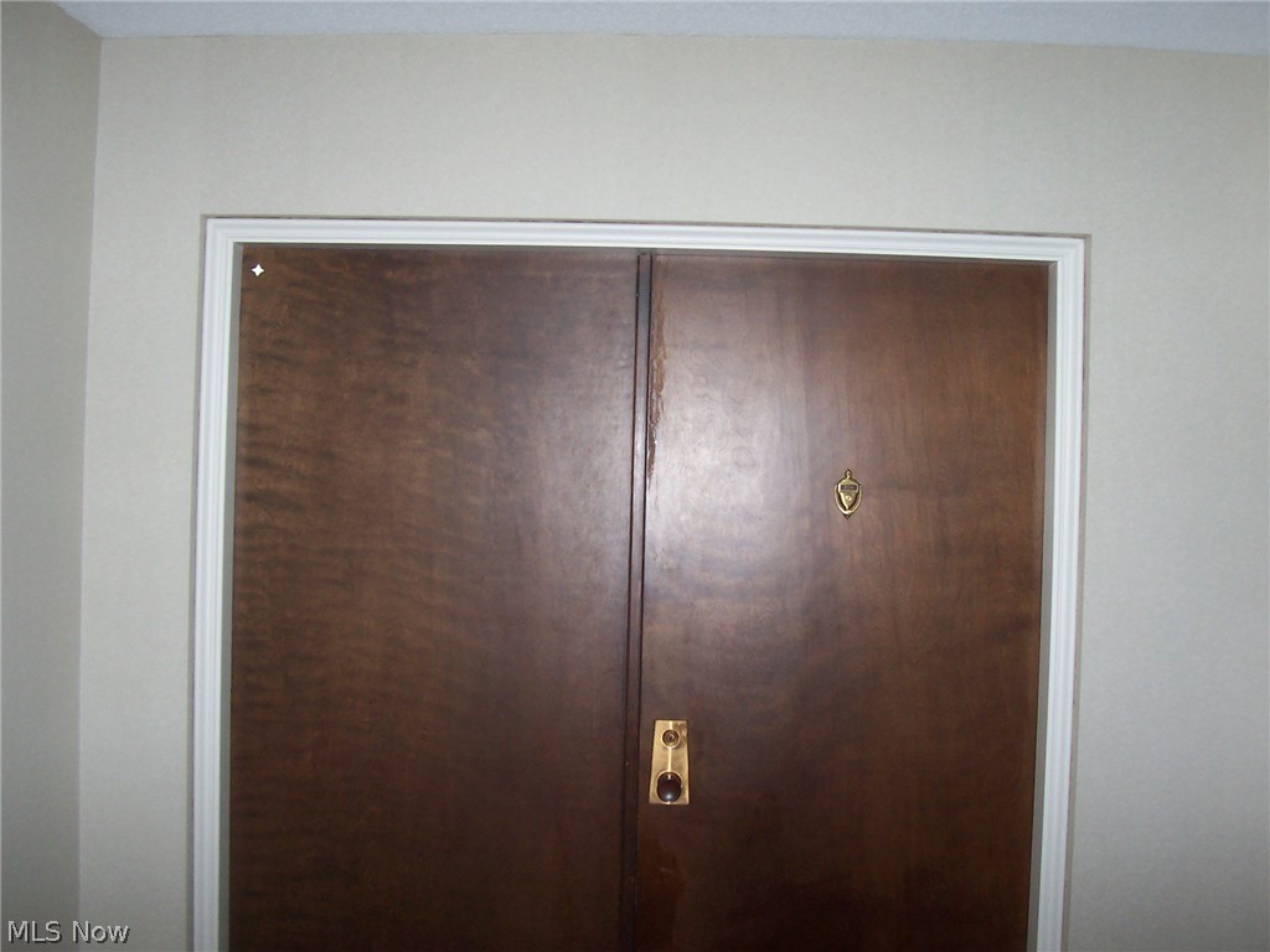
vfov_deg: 38.7
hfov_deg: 50.1
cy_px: 476
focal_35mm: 37
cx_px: 635
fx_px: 1357
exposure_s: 1/60
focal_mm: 5.6
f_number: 2.8
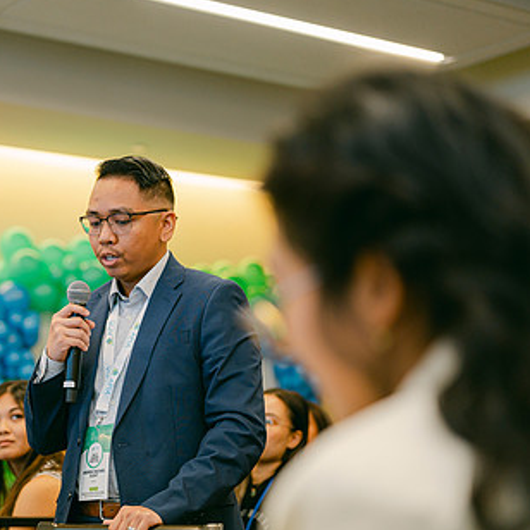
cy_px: 293
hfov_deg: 21.4
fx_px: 1386
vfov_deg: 21.6
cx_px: 103
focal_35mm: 80
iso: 500
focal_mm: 50
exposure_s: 1/125
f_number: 2
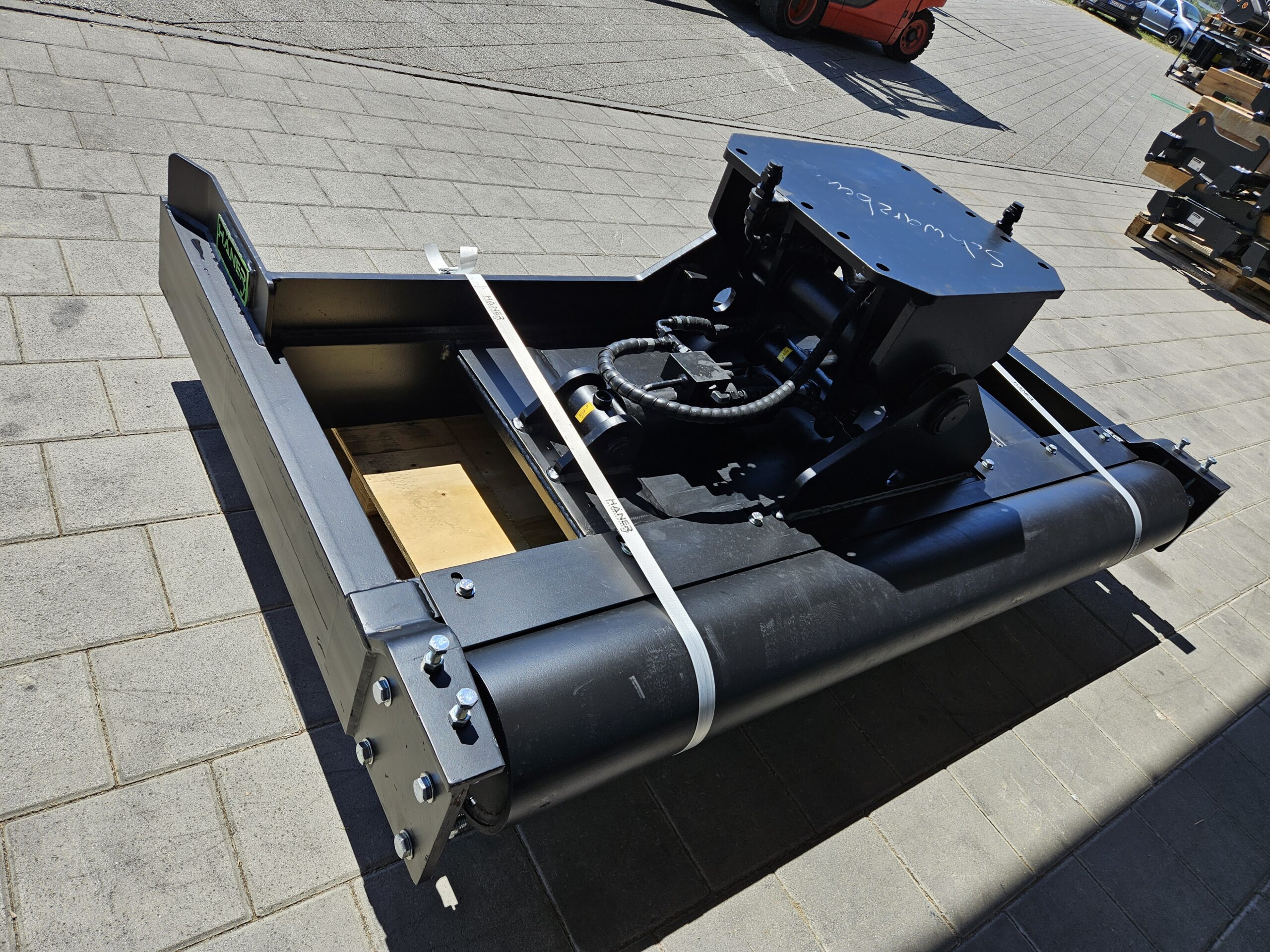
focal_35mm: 23
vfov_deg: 58.9
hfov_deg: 73.9
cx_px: 635
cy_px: 476
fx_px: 844
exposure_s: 1/1332
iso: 25
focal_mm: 5.4
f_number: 1.8
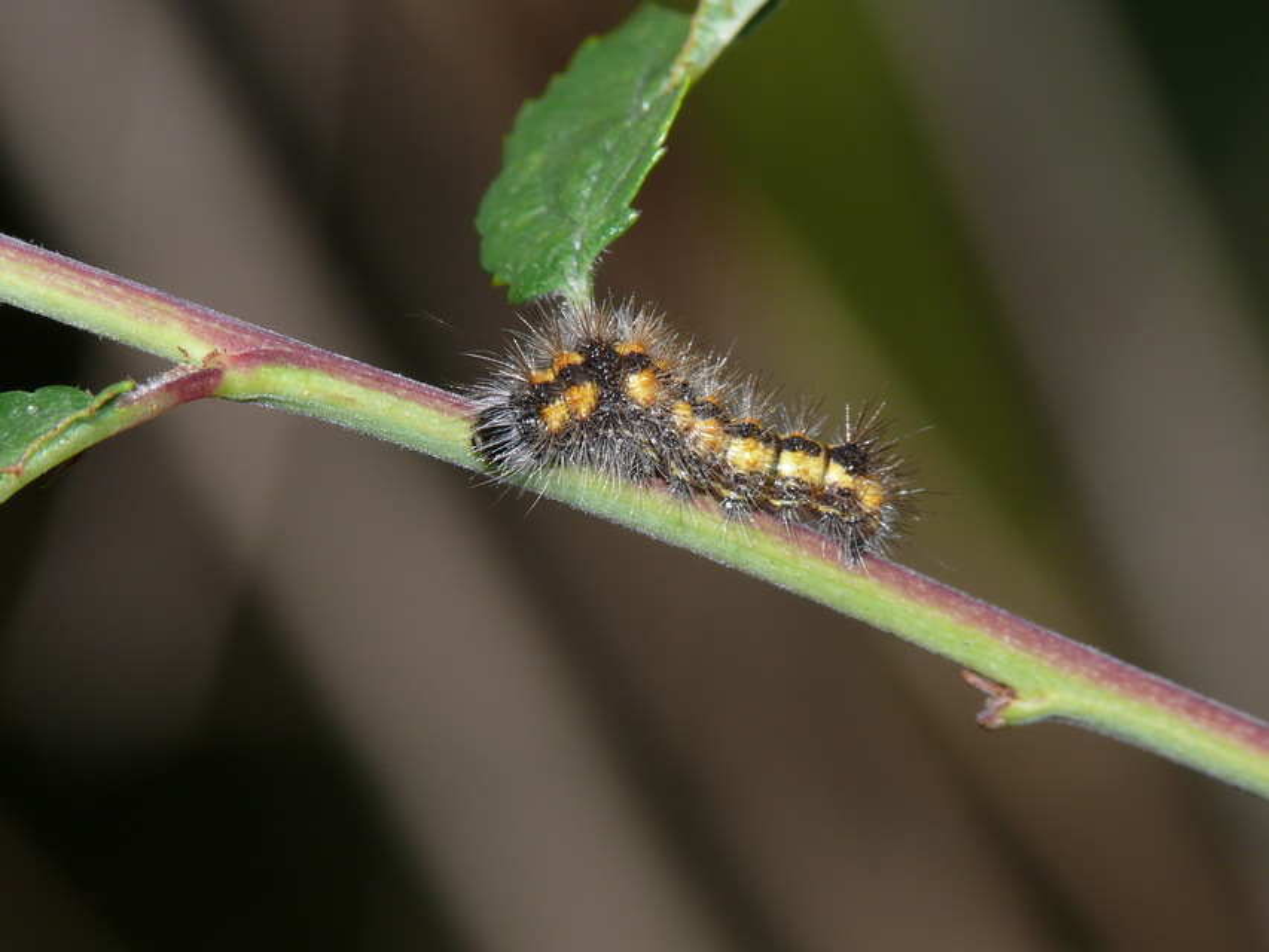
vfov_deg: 3.5
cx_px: 634
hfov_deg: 4.7
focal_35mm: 420
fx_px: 15399
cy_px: 476
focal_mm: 88.8
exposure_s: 1/640
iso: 100
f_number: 11
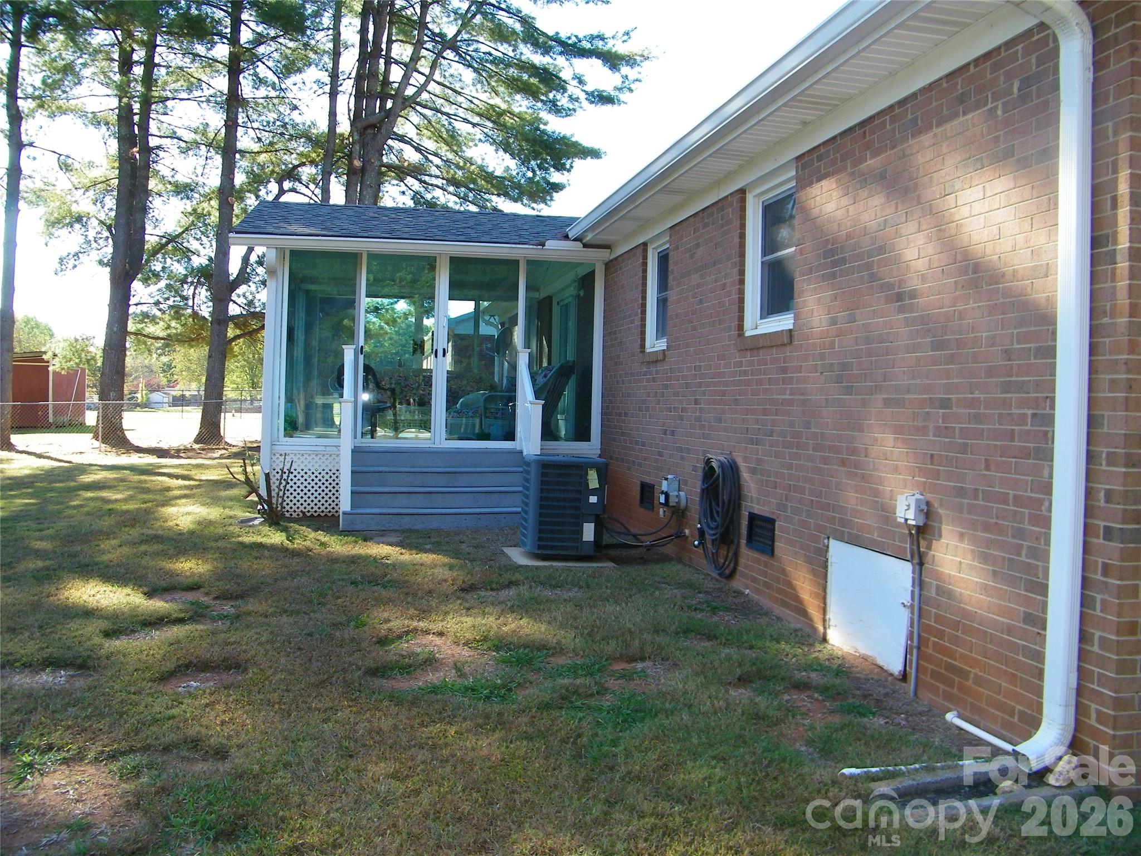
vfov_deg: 49.7
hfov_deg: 63.4
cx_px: 570
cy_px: 428
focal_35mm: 28
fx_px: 923
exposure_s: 1/100
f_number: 3.5
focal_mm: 5
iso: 80
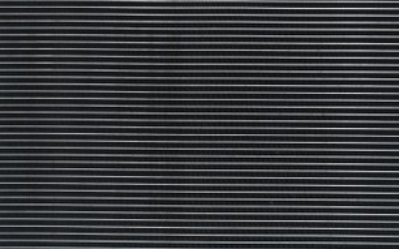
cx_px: 206
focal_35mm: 80
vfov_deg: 16.4
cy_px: 136
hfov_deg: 26.0
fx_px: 864
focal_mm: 26.5
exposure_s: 1/40
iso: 400
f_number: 4.5
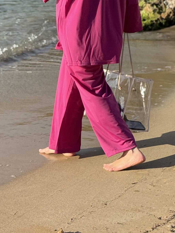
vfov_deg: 19.2
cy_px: 35
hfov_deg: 14.6
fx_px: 681
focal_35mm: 101
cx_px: 74
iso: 100
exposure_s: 1/3534
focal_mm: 6.76
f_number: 1.78
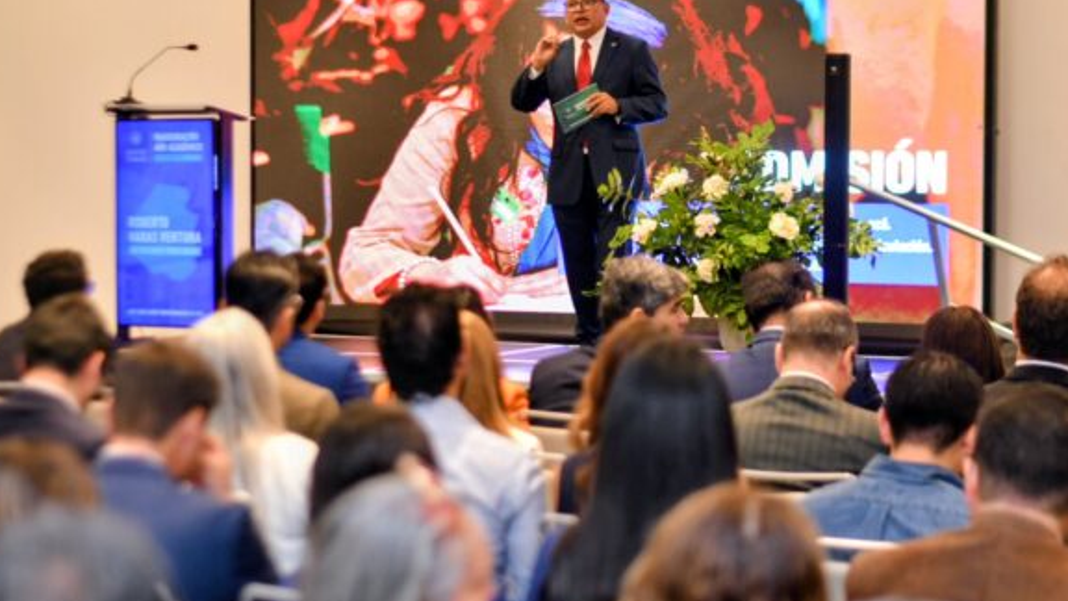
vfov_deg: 13.4
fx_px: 2549
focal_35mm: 90
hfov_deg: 23.7
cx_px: 497
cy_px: 280
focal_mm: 50
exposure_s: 1/200
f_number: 1.8
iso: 500
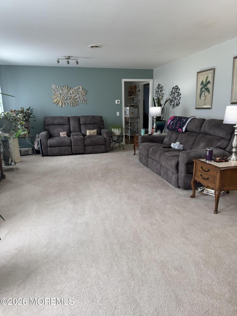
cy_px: 158
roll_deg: +1.2
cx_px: 118
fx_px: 219
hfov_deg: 56.8
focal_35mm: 24
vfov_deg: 71.6
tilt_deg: -12.8
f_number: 1.78
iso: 125
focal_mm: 6.76
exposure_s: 1/120
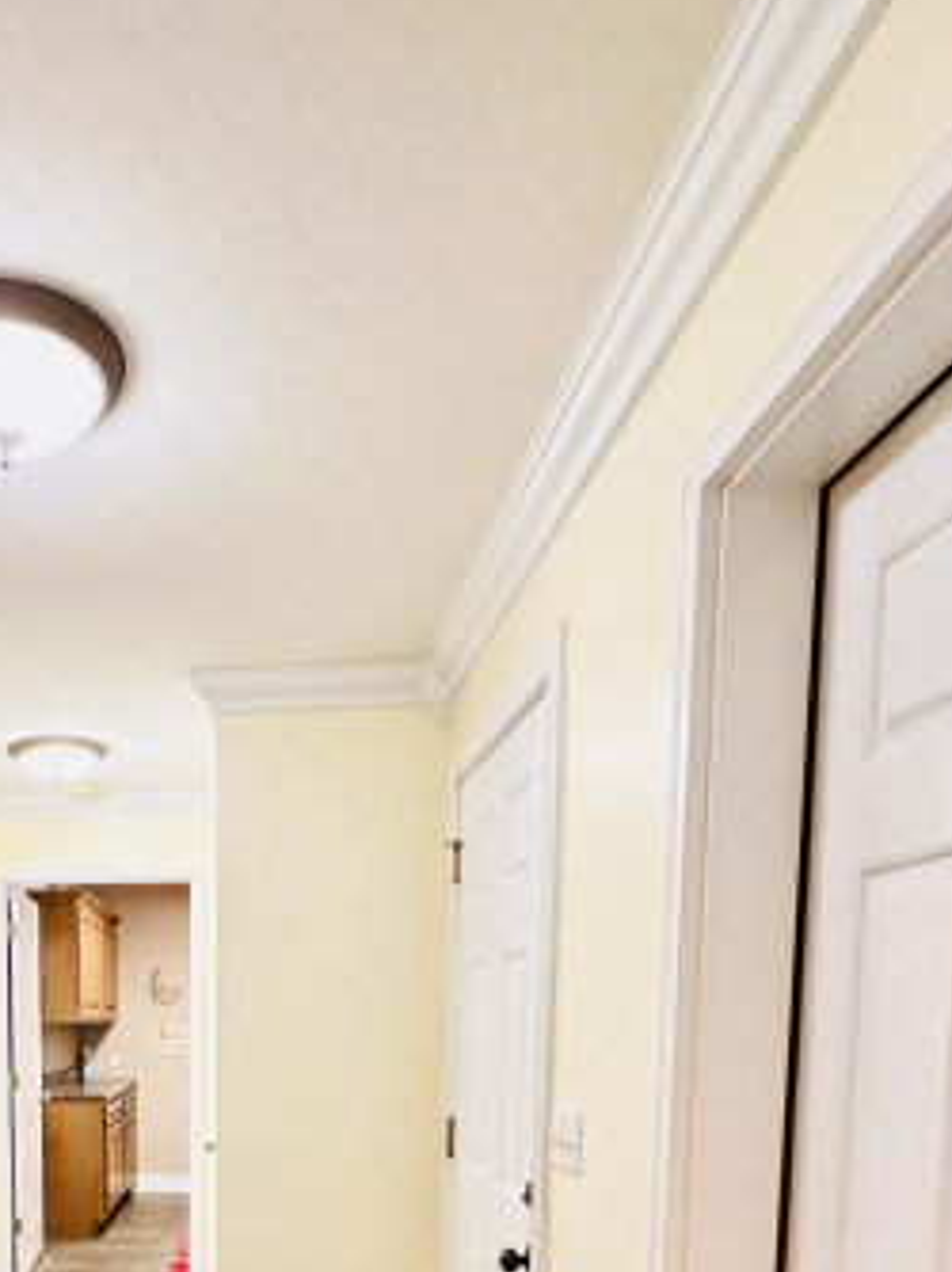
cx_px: 137
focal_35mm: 28
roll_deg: -0.3
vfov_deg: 55.9
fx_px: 1028
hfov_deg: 46.0
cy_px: 1118
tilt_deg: -5.5
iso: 320
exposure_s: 1/60
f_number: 2.2
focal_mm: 2.22
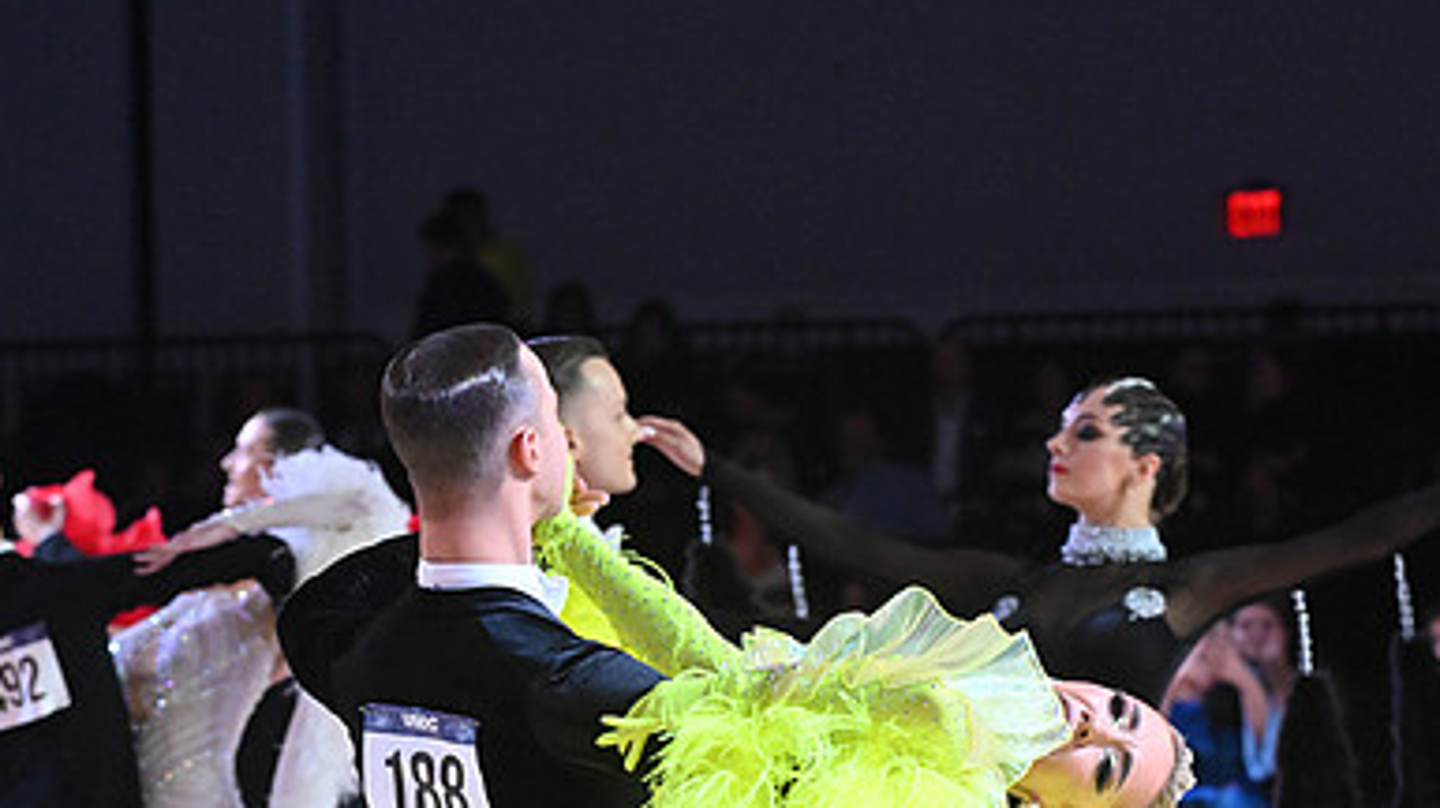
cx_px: 720
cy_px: 973
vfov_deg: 3.8
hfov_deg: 6.8
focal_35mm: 316
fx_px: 12058
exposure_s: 1/400
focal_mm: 200
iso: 5000
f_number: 9
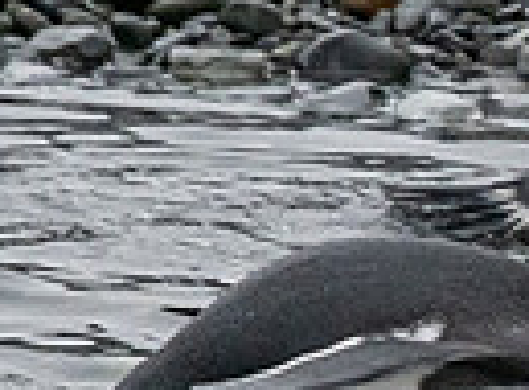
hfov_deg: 1.3
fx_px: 22683
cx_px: 981
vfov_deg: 1.0
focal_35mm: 1494
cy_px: 421
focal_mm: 250
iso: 3200
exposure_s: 1/320
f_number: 8
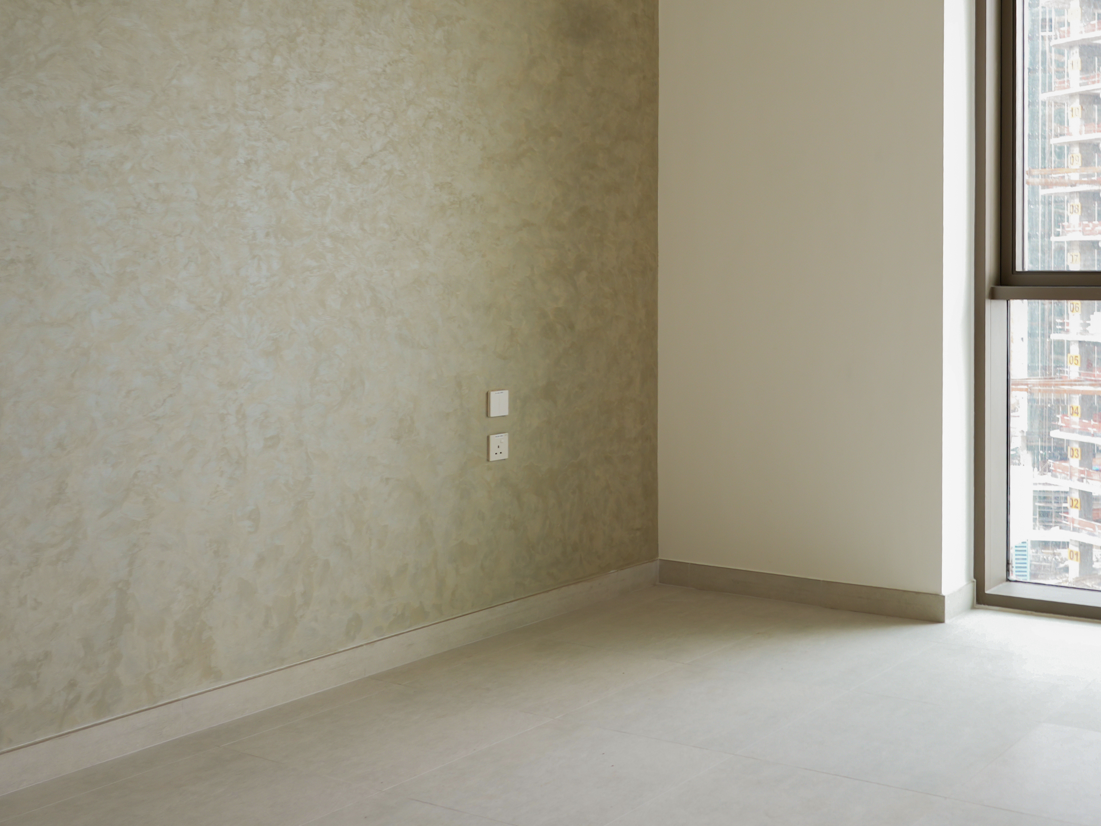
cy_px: 190
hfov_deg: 44.7
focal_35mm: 40
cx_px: 869
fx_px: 1272
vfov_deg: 35.0
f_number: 4.5
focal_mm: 20
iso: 125
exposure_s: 1/6
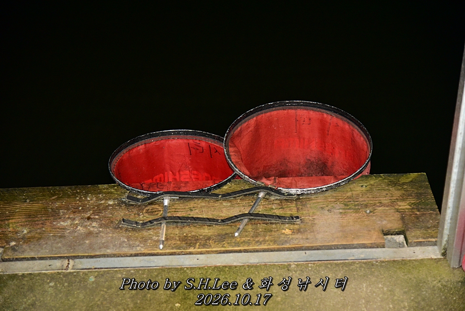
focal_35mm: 66
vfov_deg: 20.6
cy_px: 156
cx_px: 232
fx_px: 853
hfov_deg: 30.5
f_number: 4
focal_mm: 66
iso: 3200
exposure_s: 1/60
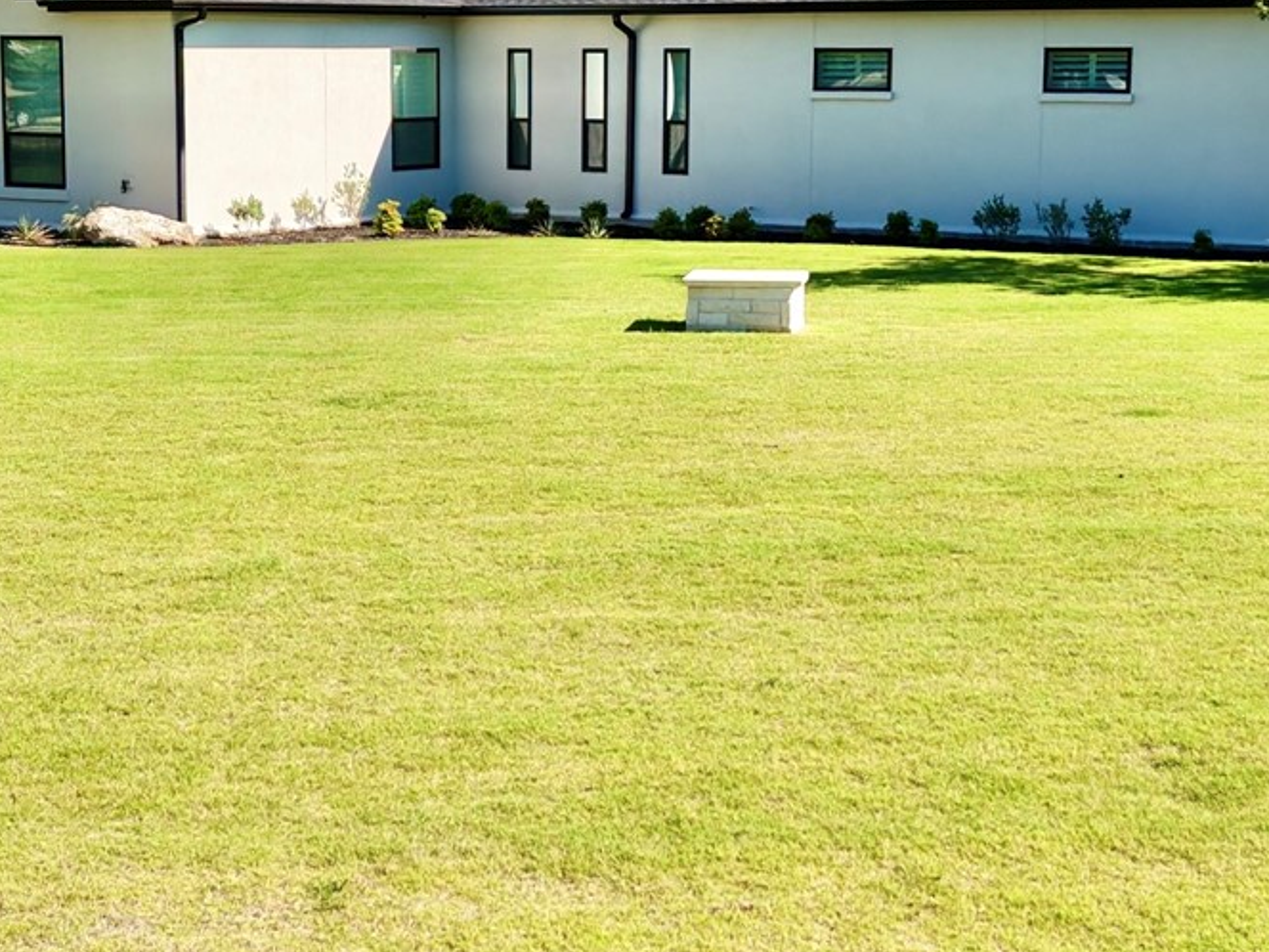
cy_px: 405
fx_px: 2713
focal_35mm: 74
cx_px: 508
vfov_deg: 19.9
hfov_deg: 26.3
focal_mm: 8.67
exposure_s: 1/4000
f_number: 1.8
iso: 160
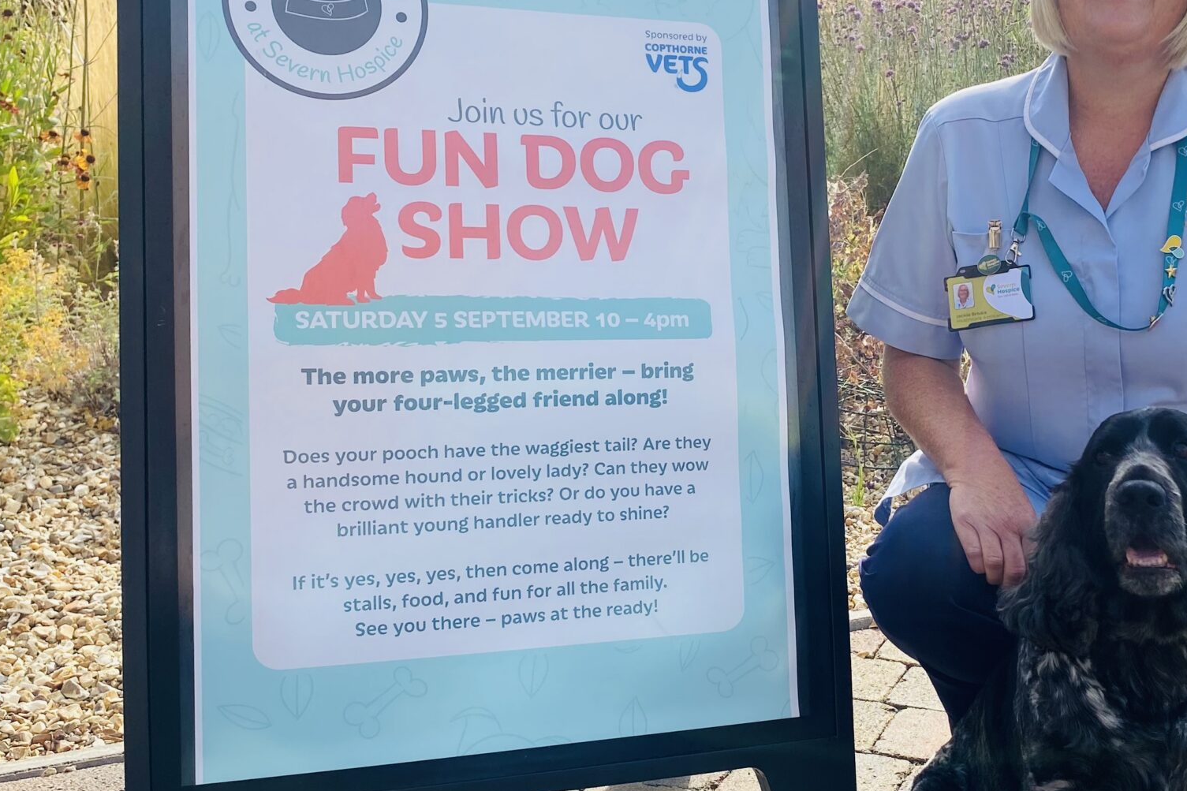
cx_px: 853
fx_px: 1516
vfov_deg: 29.2
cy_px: 366
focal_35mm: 46
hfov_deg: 41.8
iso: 32
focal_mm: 4.25
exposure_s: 1/1565
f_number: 1.8
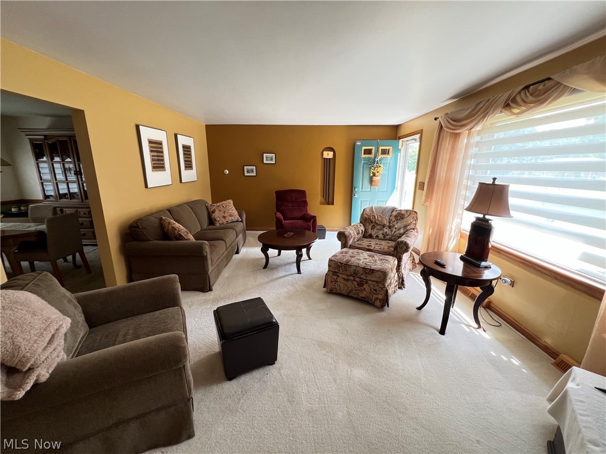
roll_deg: -0.2
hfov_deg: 106.2
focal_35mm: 13
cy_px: 227
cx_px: 303
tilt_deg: -13.3
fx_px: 228
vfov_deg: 89.9
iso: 100
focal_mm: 1.57
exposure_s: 1/99
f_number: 1.8
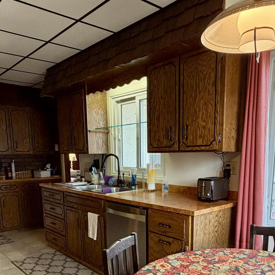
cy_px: 205
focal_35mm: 32
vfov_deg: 49.1
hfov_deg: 51.1
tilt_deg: -10.0
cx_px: 144
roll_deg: +0.8
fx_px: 288
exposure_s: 1/120
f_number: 2.2
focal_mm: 2.22
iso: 320
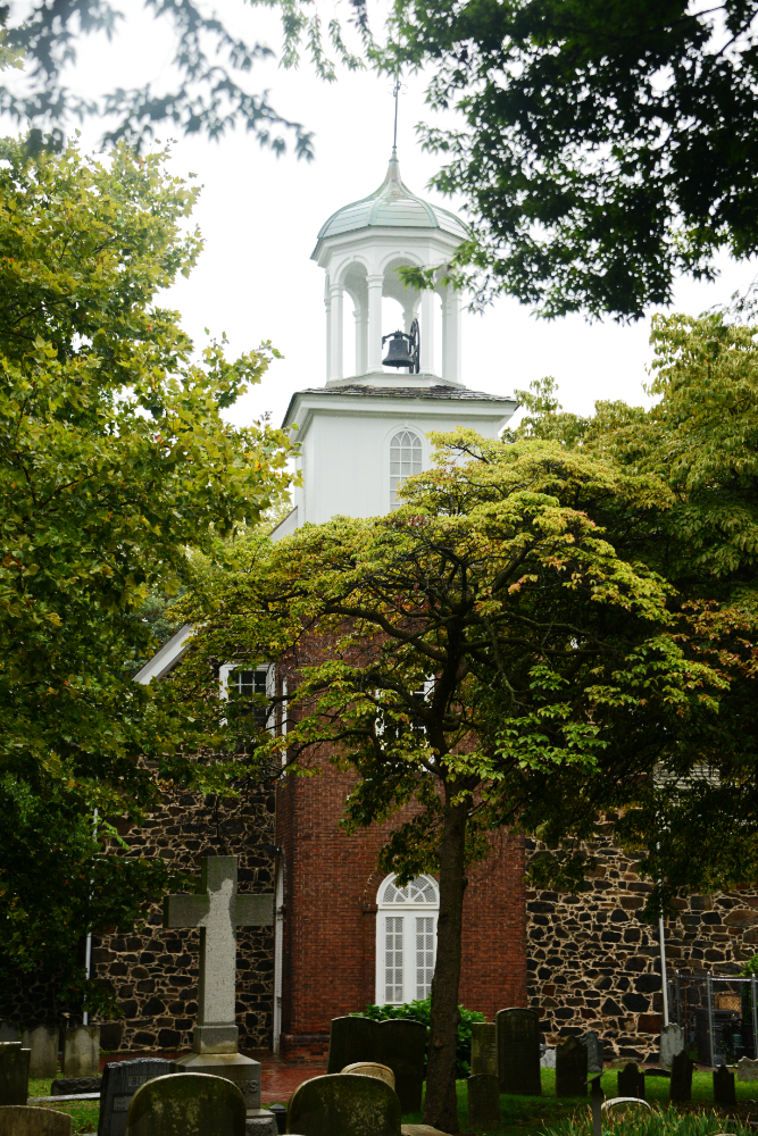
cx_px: 379
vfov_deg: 29.7
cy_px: 568
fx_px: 2147
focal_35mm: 68
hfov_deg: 20.0
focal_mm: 68
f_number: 4.8
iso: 500
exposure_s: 1/400
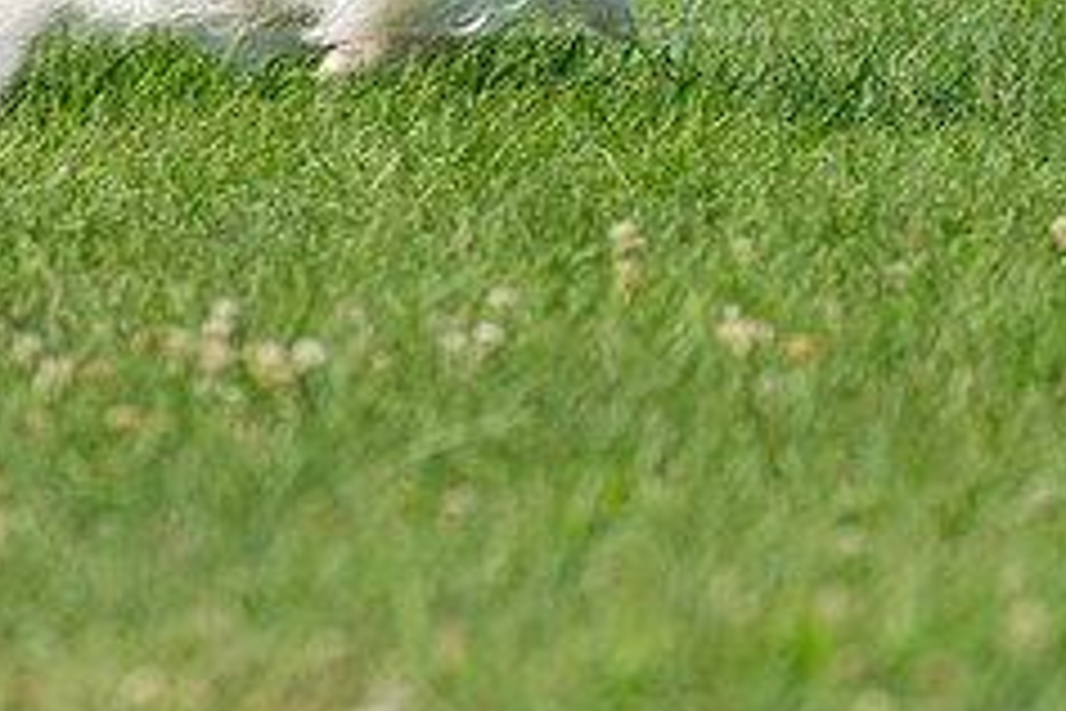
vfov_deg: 1.8
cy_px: -34
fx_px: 22177
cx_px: 126
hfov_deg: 2.8
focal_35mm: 749
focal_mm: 306
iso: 500
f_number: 6.3
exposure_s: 1/4000
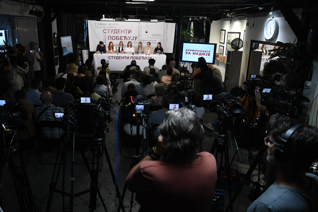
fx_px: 247
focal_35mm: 28
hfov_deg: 65.2
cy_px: 98
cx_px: 139
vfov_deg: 46.4
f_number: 4
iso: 1600
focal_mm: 24
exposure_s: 1/320
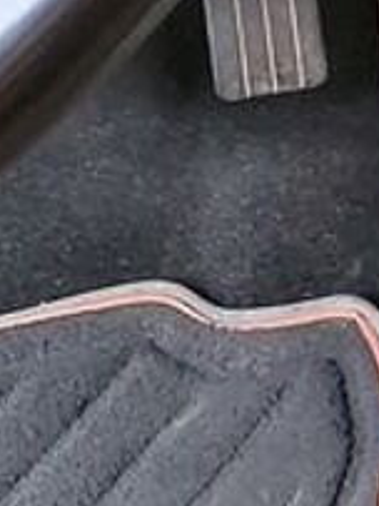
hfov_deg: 8.6
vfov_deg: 12.3
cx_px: 1025
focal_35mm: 151
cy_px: -298
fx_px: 2207
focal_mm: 5.54
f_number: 1.8
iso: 64
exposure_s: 1/100
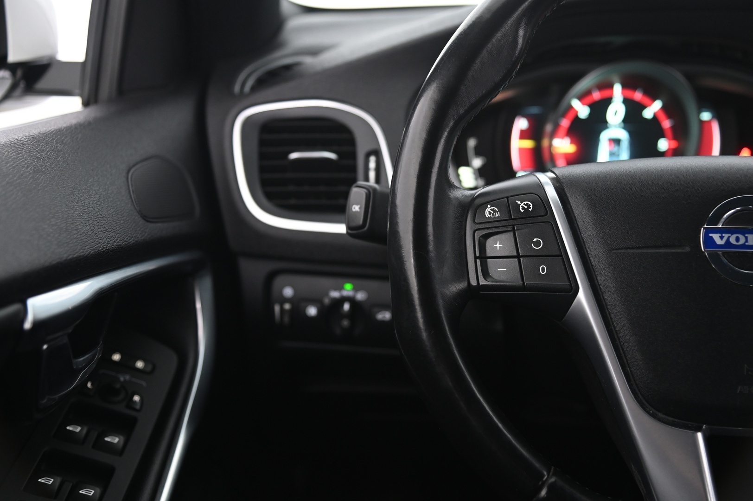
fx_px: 1003
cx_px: 376
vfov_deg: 28.0
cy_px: 250
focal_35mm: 48
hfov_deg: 41.1
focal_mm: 48
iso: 2000
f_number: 4
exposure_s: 1/15
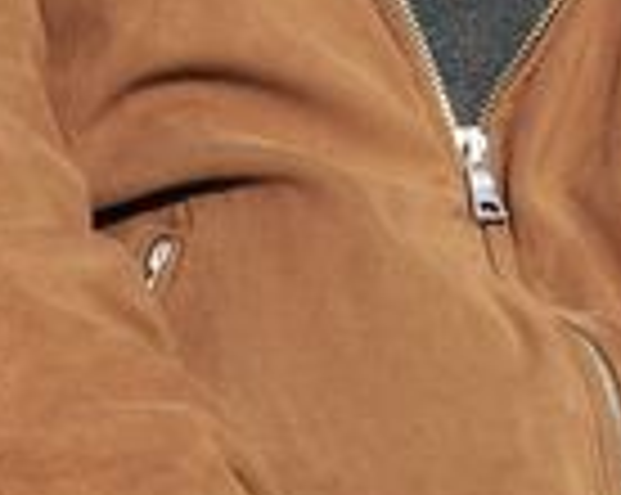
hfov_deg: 3.0
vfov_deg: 2.3
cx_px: -243
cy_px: -981
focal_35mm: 652
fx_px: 11966
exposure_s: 1/1250
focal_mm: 50
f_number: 7.1
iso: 200
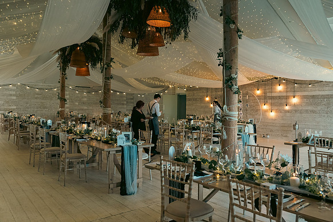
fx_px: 259
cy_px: 111
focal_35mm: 28
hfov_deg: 65.5
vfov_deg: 46.4
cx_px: 166
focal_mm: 28
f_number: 5.6
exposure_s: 1/200
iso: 2500
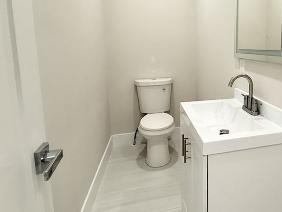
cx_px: 213
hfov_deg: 63.2
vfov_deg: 52.2
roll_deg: +0.4
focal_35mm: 26
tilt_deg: -6.1
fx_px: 212
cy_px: 72
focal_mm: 2.22
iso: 200
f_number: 2.2
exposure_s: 1/120
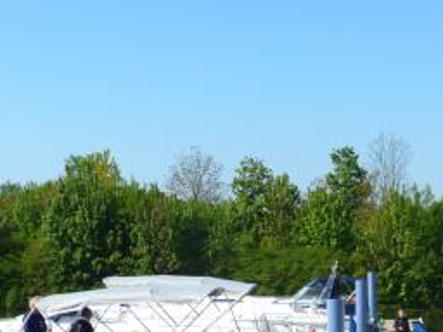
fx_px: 1369
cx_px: 384
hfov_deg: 18.1
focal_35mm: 107
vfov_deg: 13.4
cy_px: 410
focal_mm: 6.8
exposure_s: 1/640
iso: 100
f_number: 4
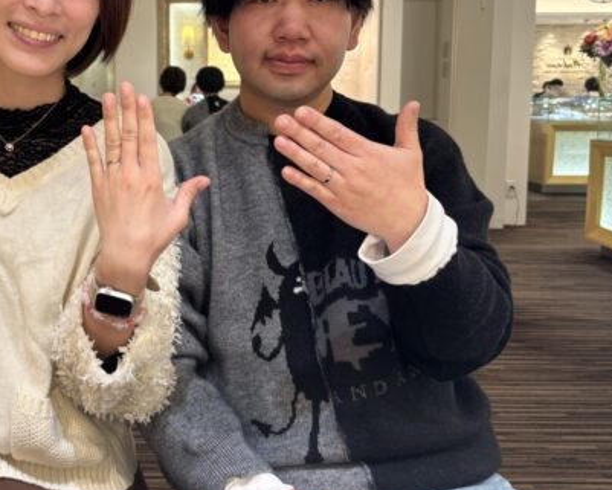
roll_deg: +0.0
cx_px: 177
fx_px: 688
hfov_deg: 46.7
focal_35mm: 38
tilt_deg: -6.1
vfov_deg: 38.8
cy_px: 168
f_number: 1.6
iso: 100
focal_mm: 5.96
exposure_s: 1/60
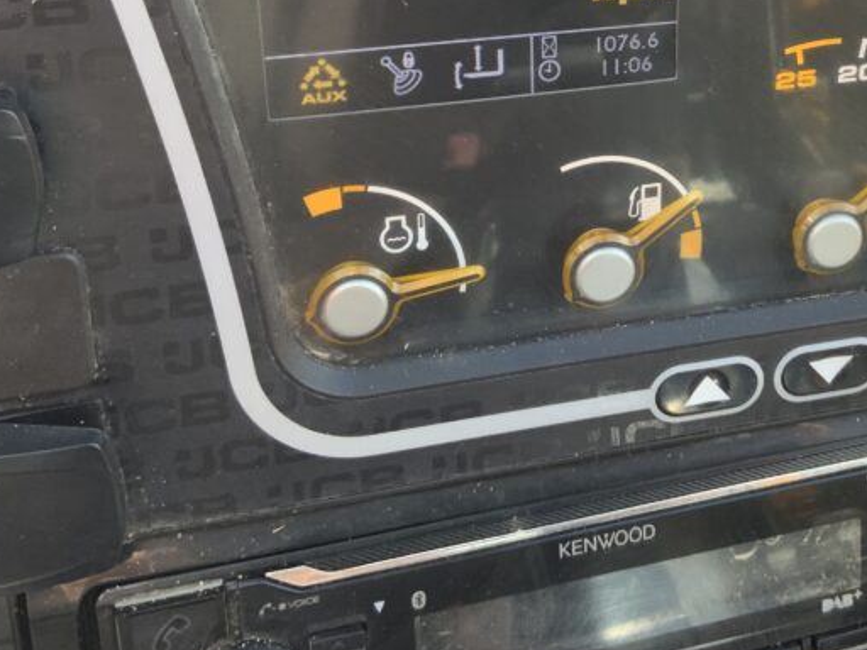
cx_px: 654
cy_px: 19
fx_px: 1453
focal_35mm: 58
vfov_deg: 24.2
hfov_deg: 32.6
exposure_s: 1/122
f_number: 1.8
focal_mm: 3
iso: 20
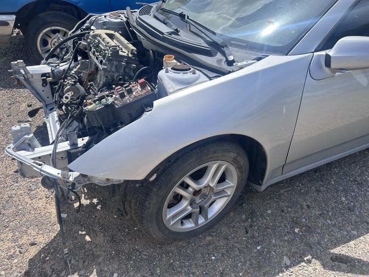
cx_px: 184
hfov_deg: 67.3
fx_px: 277
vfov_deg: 53.1
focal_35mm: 26
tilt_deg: -37.1
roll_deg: -3.7
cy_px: 138
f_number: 1.5
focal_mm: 5.7
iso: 50
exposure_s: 1/3460
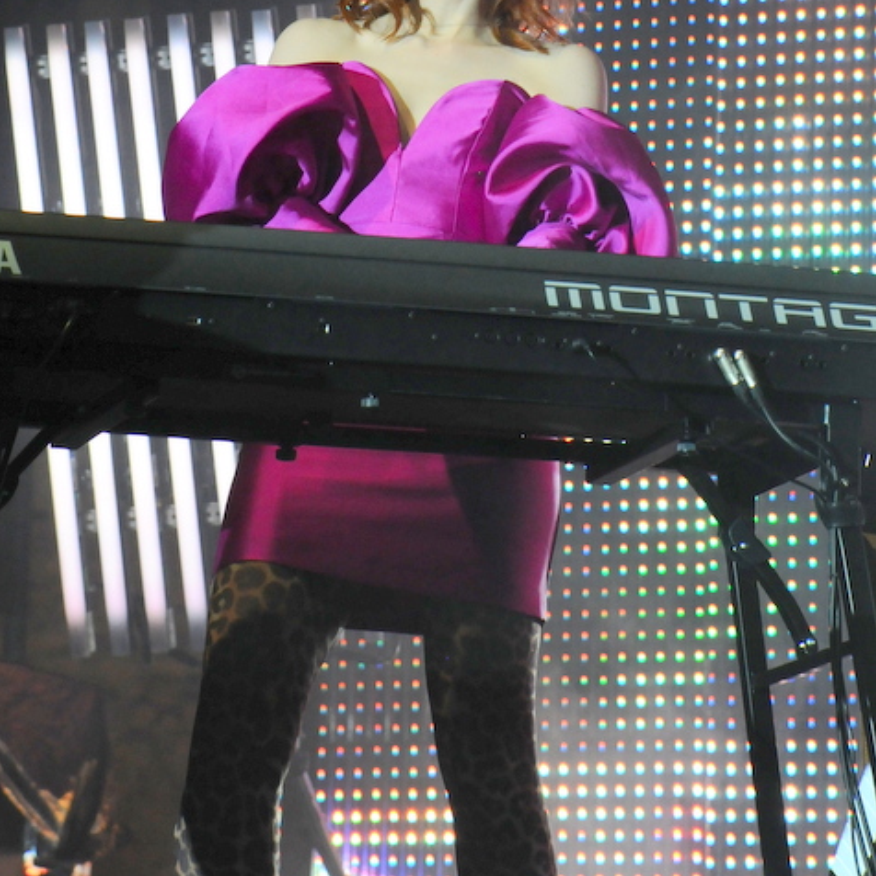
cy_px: 410
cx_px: 437
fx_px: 4409
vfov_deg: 11.3
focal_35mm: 154
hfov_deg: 11.3
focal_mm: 120
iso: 1600
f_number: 5.6
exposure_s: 1/160
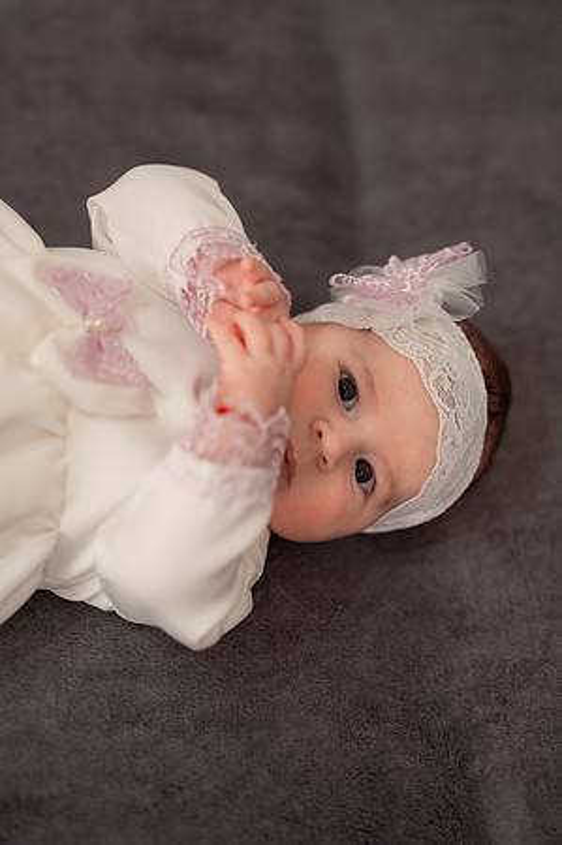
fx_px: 1995
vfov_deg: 23.9
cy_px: 422
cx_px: 281
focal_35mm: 85
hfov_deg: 16.0
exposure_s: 1/160
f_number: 2.2
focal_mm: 85
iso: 1600
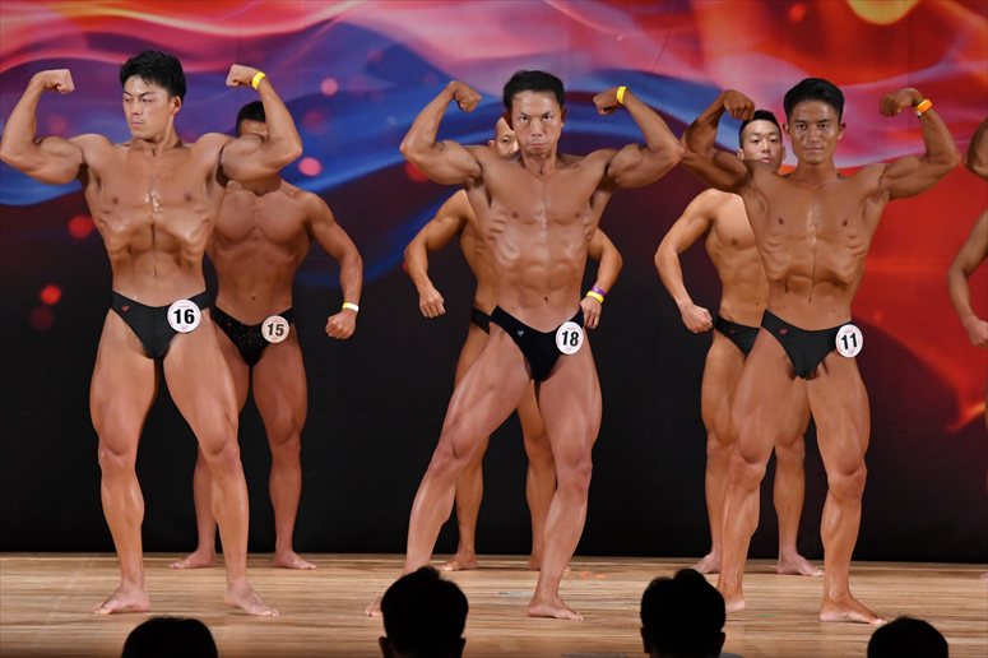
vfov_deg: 5.7
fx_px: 6584
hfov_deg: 8.6
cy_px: 329
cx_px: 494
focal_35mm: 240
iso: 3200
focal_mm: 160
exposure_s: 1/400
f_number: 5.6
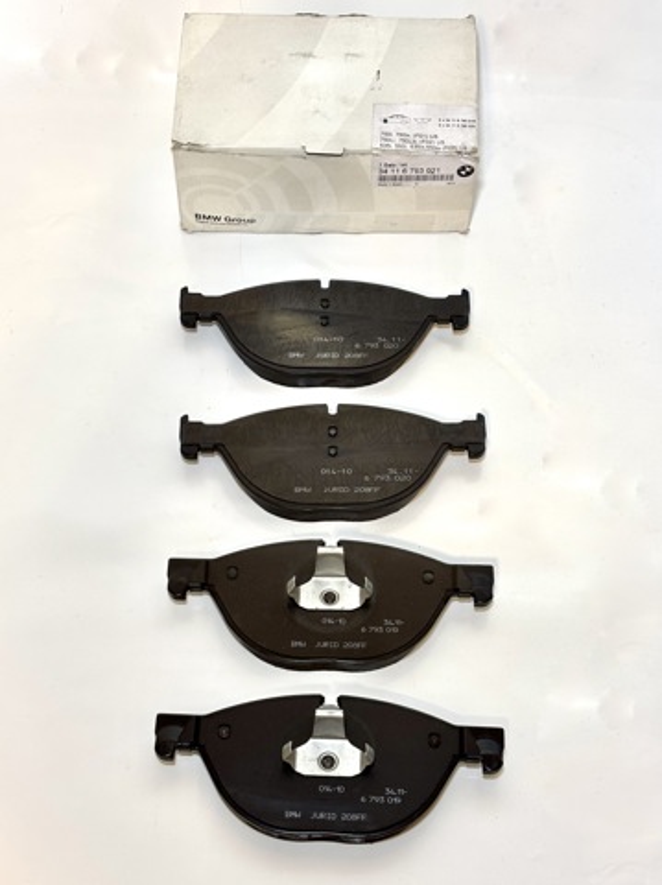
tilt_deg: -58.9
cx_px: 331
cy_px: 442
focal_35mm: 52
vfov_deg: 36.9
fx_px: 1328
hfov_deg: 28.0
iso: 50
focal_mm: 5.96
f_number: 1.6
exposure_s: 1/50
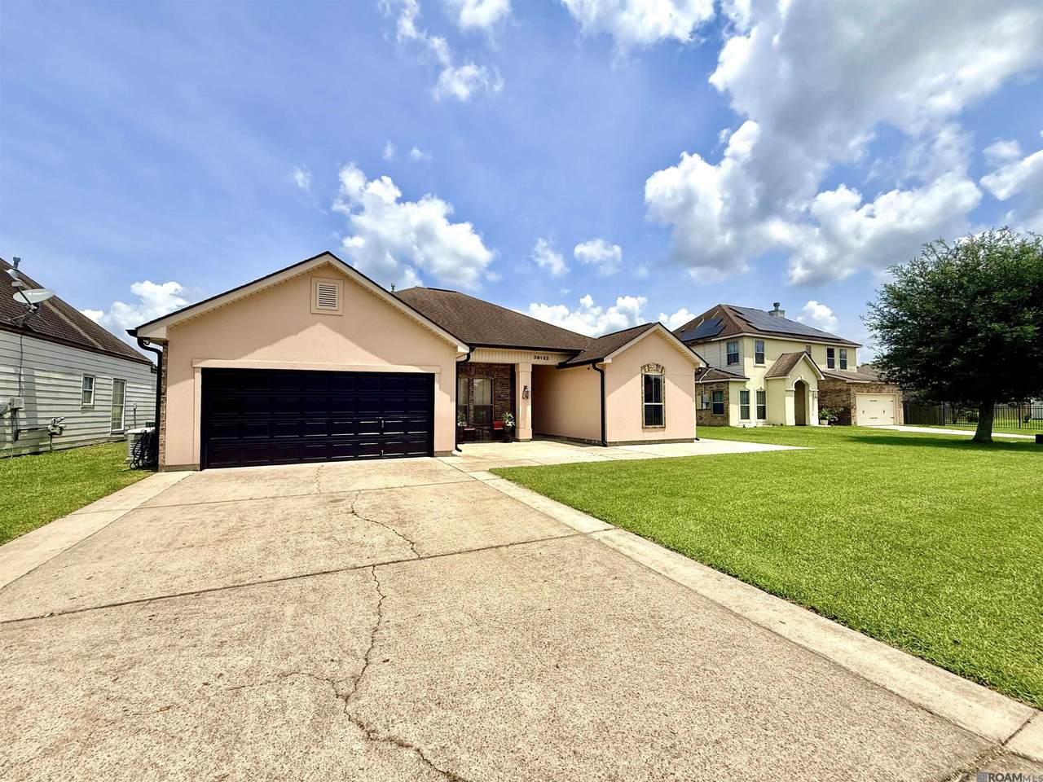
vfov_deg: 85.7
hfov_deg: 102.1
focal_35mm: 14
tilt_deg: +2.4
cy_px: 391
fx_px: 422
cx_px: 522
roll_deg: -0.2
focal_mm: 2.22
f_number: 2.2
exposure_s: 1/3891
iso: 50
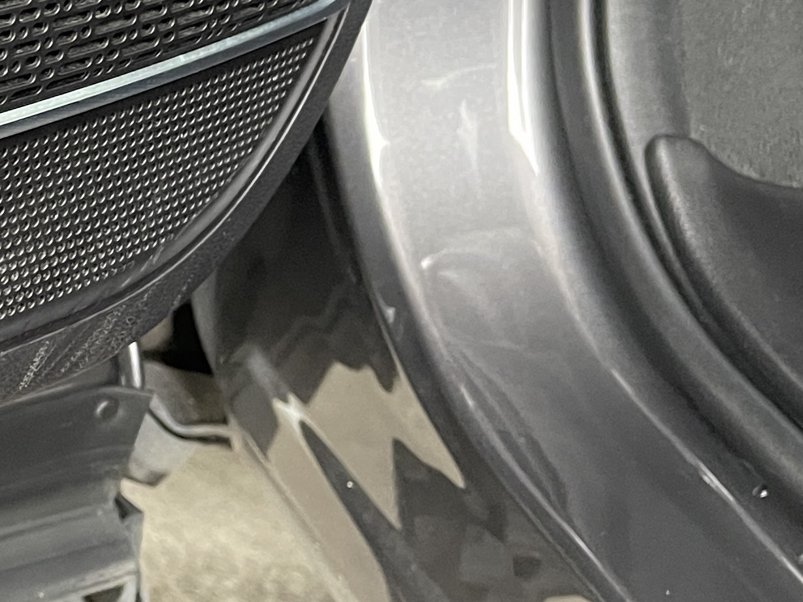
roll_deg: -4.1
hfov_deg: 20.1
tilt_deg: -24.9
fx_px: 1902
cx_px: -444
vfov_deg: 17.6
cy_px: -7
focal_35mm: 82
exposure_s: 1/36
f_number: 1.6
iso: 640
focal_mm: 5.1
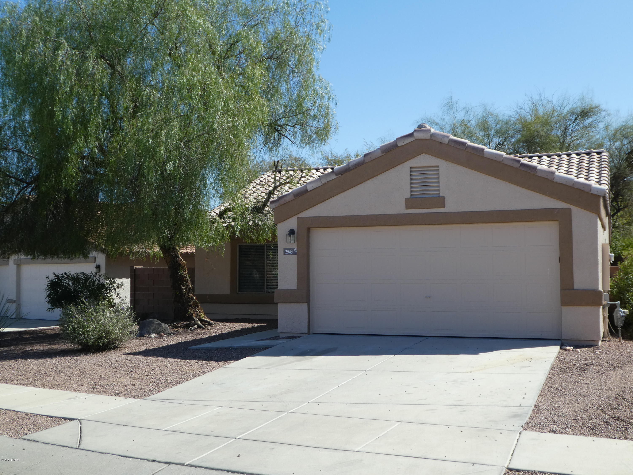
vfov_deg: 36.0
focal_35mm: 40
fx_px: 731
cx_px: 316
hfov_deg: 46.8
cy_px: 238
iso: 80
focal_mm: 7.2
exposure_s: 1/640
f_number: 3.8
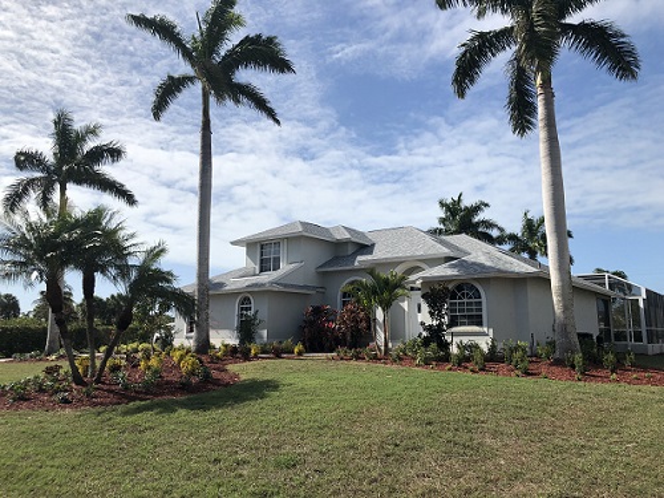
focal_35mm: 28
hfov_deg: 63.4
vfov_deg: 49.7
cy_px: 249
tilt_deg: +8.6
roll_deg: +0.1
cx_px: 332
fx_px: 537
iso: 25
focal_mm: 3.99
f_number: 1.8
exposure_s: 1/3745
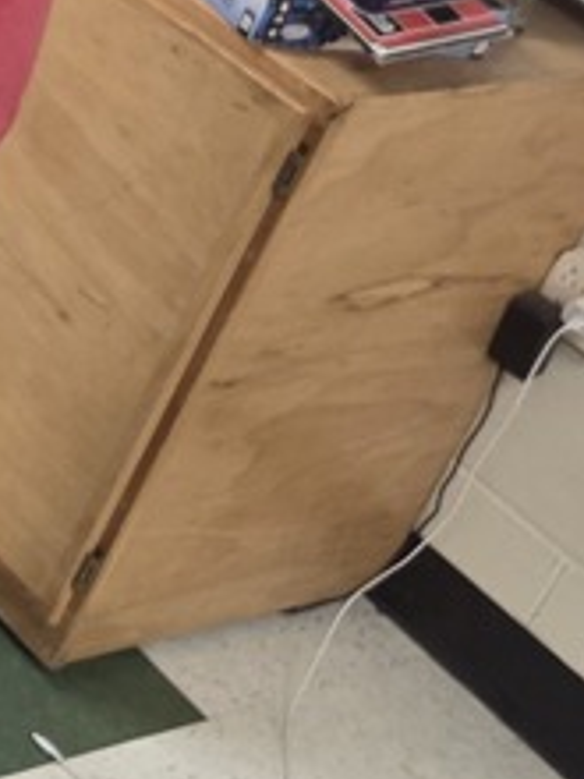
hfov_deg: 12.0
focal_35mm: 107
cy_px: 152
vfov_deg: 18.2
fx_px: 2407
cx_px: -658
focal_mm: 5.4
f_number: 1.8
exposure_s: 1/120
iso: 1000
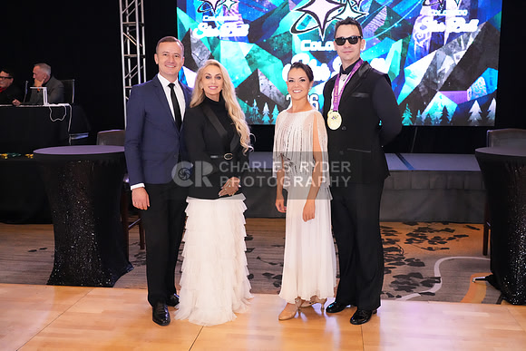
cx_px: 263
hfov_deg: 54.4
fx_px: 511
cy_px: 176
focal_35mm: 35
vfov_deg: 37.9
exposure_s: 1/400
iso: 12800
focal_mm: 35
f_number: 5.6
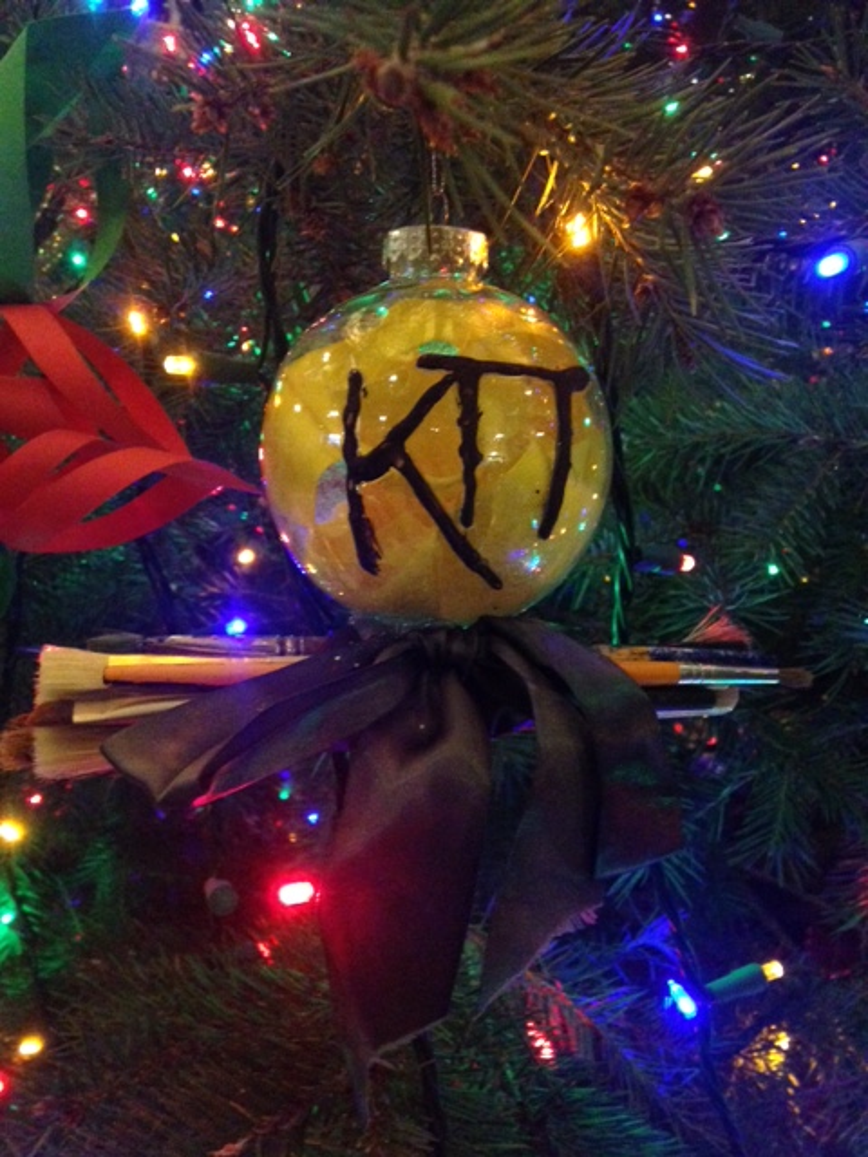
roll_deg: -3.0
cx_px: 434
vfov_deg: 55.4
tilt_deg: -5.6
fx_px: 1103
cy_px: 578
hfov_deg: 42.9
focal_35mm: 33
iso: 800
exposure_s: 1/15
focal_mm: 4.12
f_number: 2.4
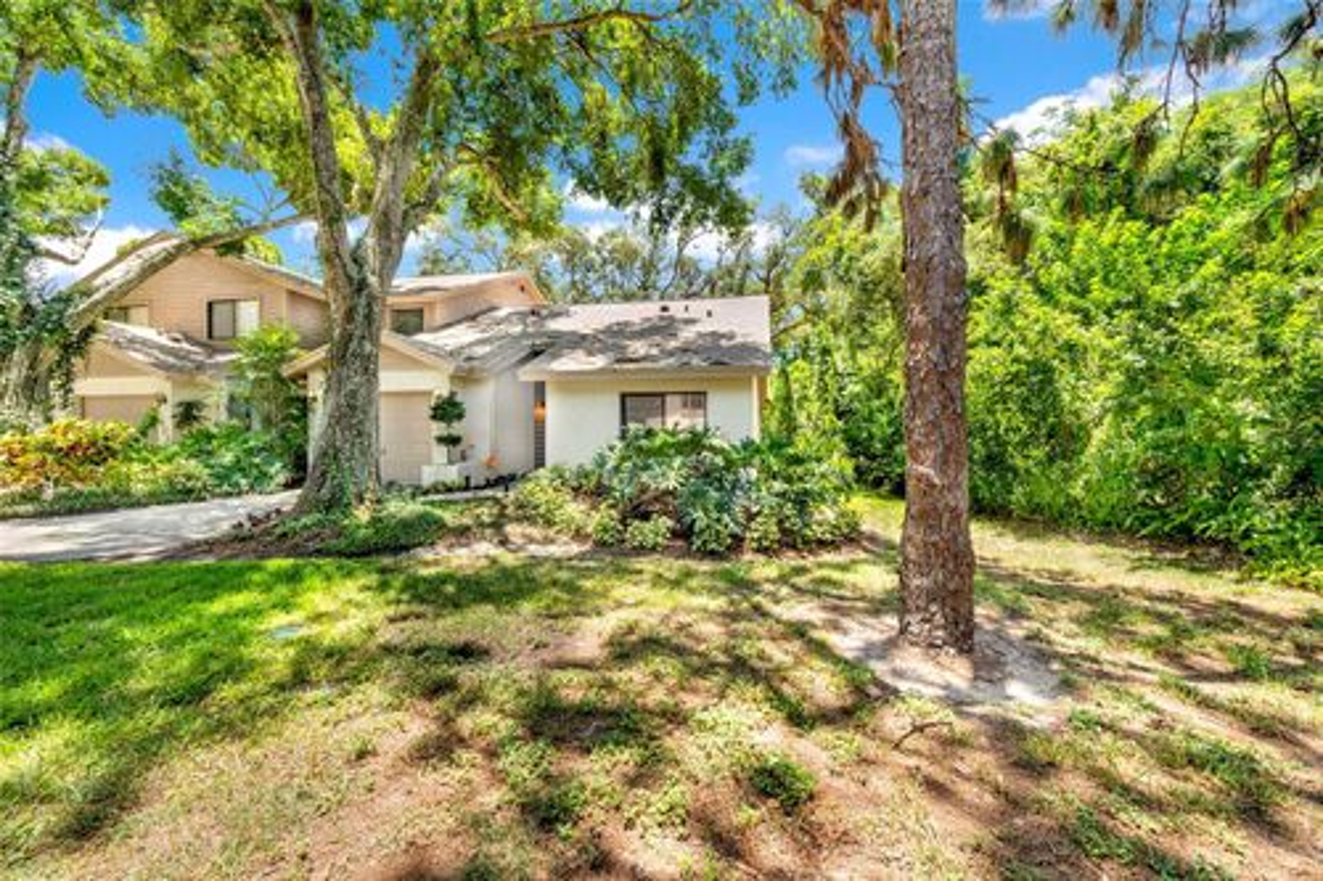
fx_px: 514
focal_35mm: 14
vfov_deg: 81.2
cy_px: 440
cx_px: 662
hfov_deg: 104.3
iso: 250
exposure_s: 1/200
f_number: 7.1
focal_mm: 14
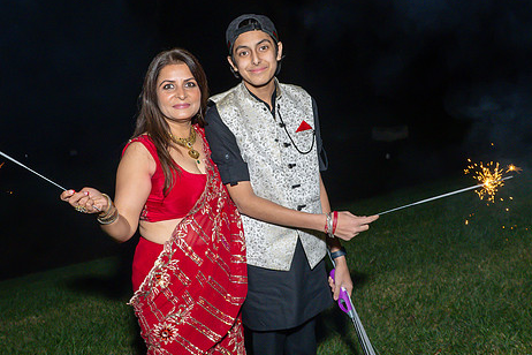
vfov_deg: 34.1
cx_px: 222
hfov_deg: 49.3
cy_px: 145
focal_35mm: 39
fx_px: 576
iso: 500
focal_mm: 17
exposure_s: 1/250
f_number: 7.1
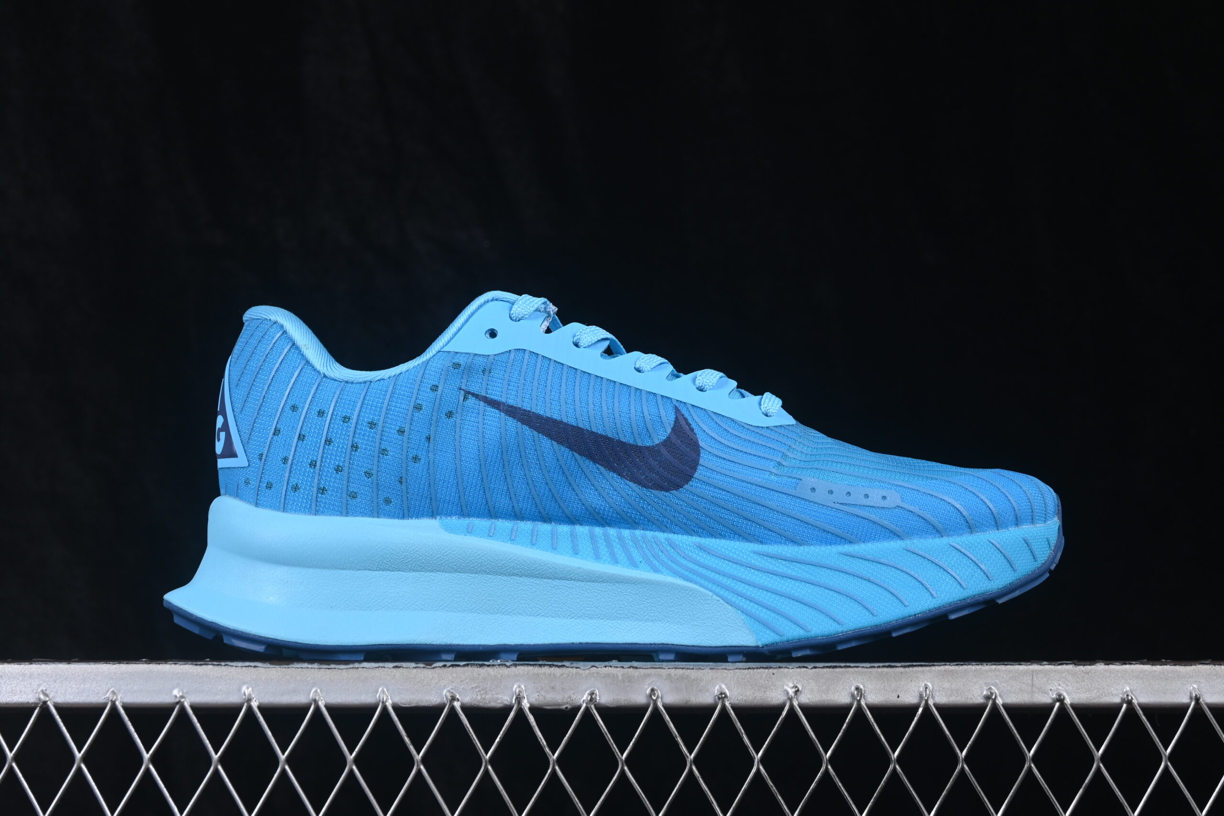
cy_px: 408
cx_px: 612
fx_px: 2550
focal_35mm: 75
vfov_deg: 18.2
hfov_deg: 27.0
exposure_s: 1/80
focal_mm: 50
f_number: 8
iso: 160
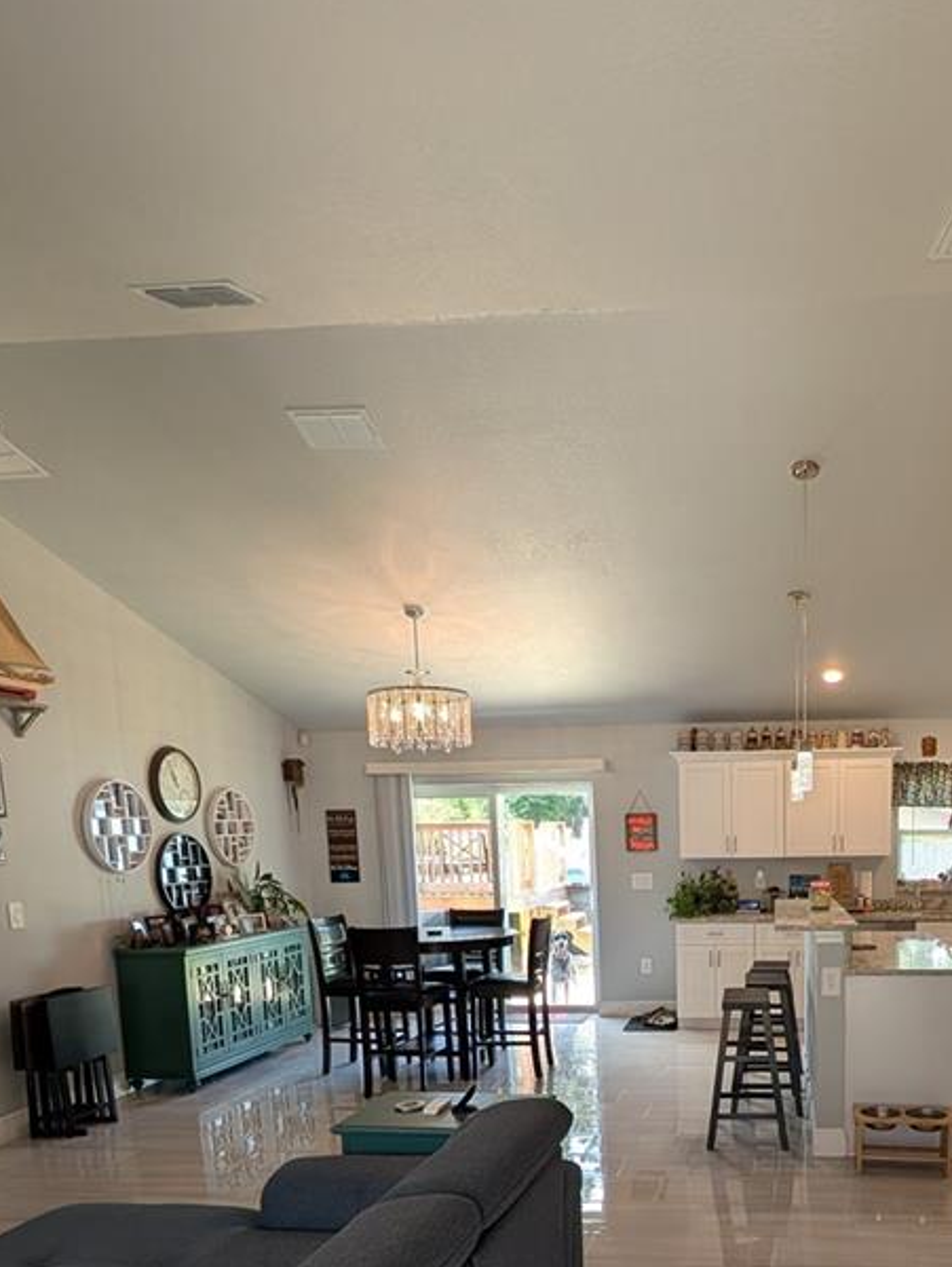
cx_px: 710
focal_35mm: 24
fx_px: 879
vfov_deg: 66.1
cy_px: 984
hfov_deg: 54.3
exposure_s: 1/120
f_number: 1.7
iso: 84
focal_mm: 2.02
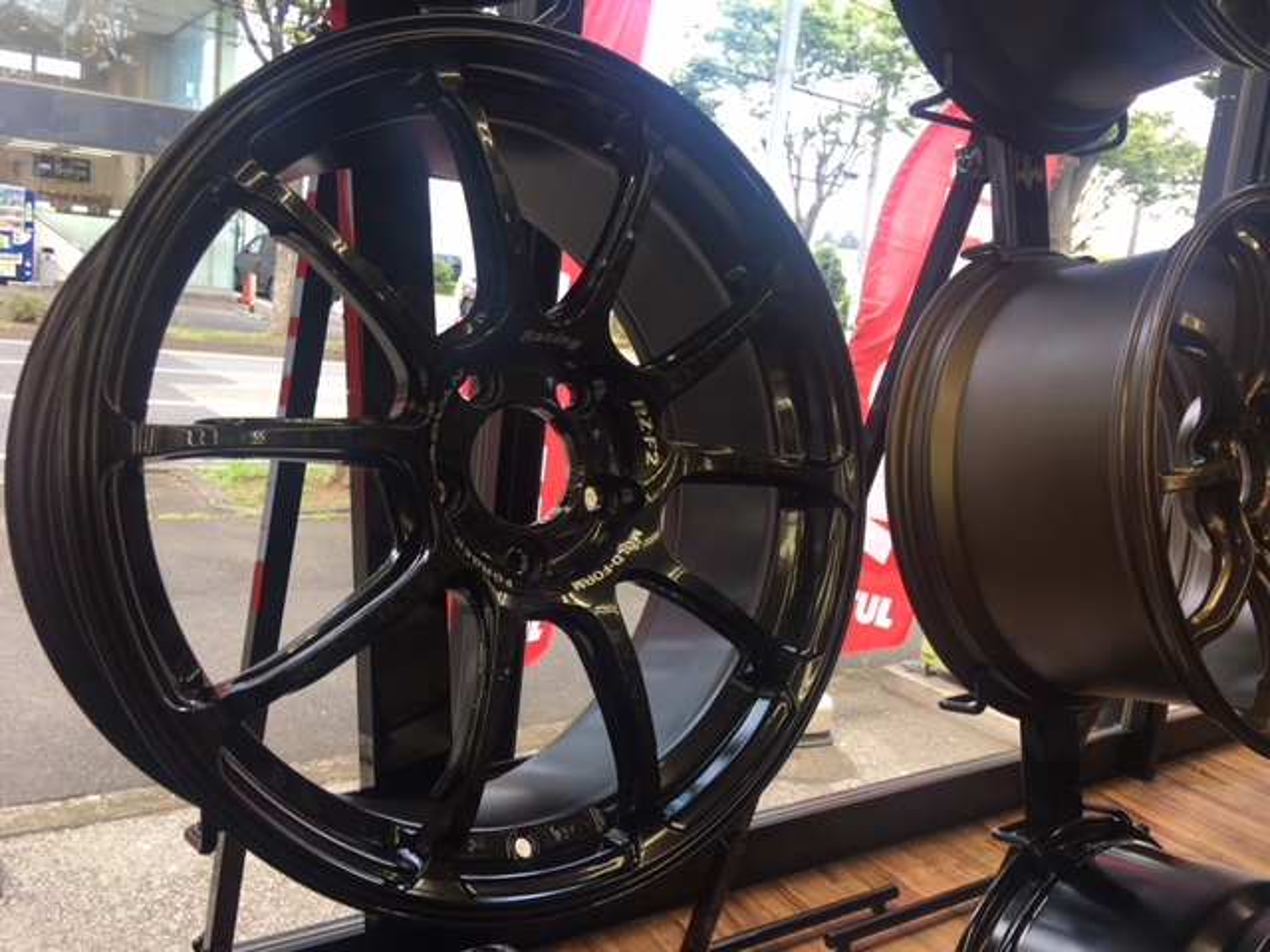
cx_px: 635
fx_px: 1064
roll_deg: -5.0
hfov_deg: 61.7
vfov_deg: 48.2
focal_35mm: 29
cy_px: 476
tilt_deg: -8.7
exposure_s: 1/60
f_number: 2.2
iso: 32
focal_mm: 4.15
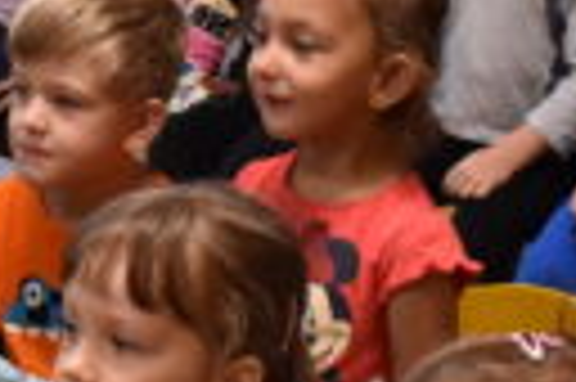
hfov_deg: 12.6
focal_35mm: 162
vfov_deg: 8.5
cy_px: 207
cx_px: 9
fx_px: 2589
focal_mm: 18
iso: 1600
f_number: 5.6
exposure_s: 1/125
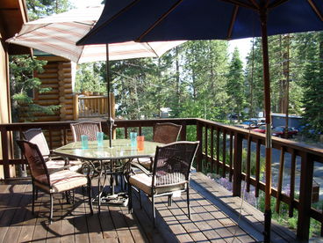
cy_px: 122
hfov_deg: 49.0
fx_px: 355
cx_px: 162
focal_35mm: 38
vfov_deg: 37.7
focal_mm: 6.3
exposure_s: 1/148
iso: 50
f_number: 2.9
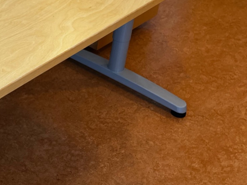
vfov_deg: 20.6
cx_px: -51
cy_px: 56
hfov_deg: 24.7
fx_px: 507
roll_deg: +1.9
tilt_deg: -32.5
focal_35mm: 71
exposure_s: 1/100
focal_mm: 5.1
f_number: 1.6
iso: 64
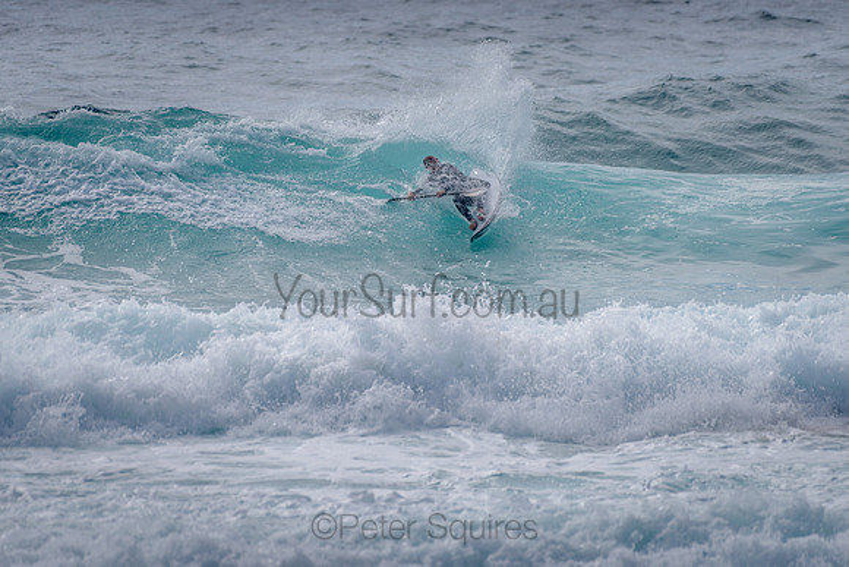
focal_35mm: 613
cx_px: 422
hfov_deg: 3.4
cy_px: 219
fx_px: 14463
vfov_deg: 2.2
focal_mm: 500
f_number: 5.6
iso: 90
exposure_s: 1/2000
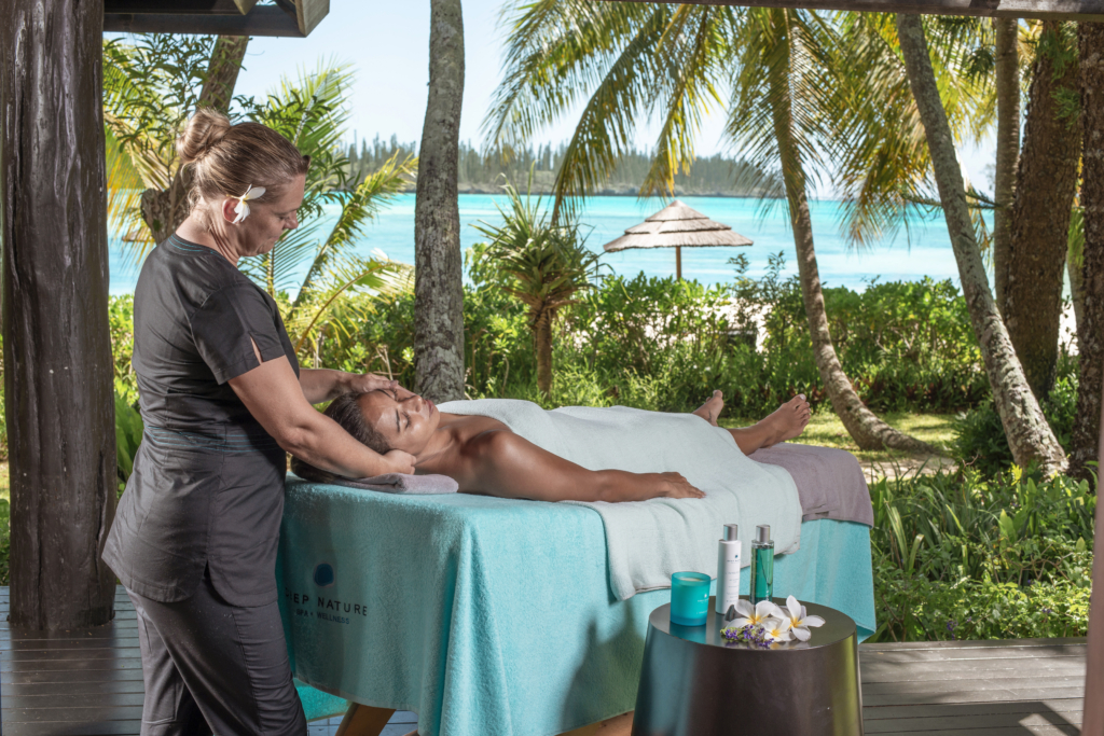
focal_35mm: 50
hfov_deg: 39.6
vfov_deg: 27.0
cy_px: 368
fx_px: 1533
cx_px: 552
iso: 200
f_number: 8
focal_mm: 50
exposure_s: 1/200
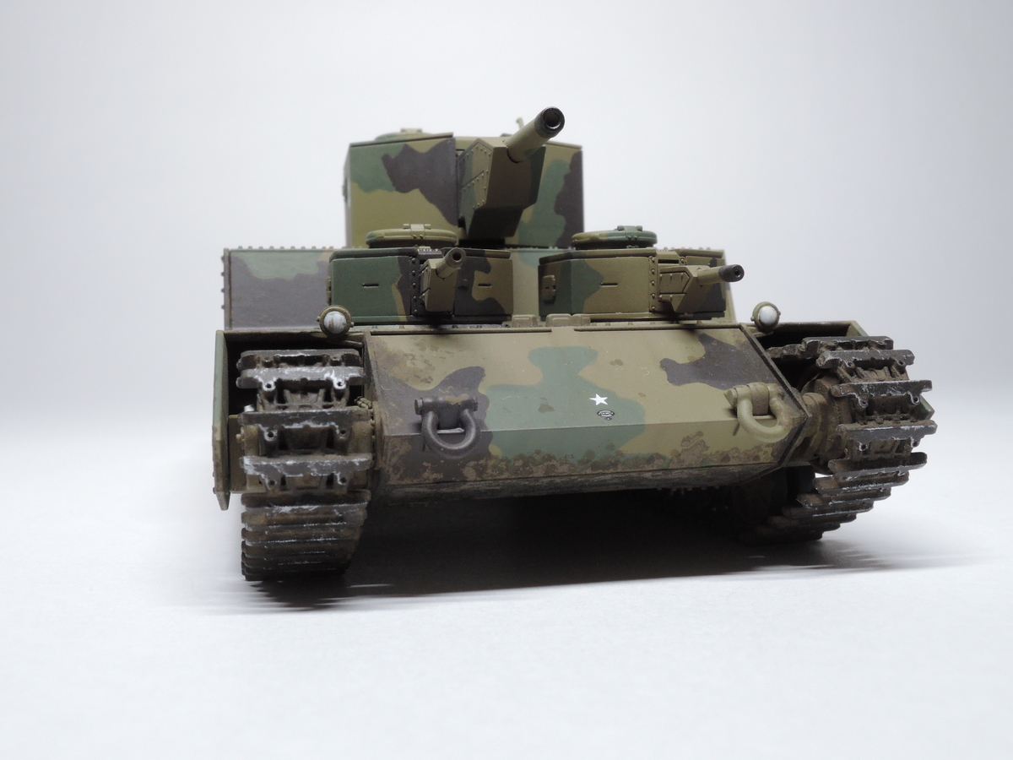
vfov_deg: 40.7
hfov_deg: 52.6
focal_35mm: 35
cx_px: 506
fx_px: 1024
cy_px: 380
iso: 400
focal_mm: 7.5
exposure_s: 1/25
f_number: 8
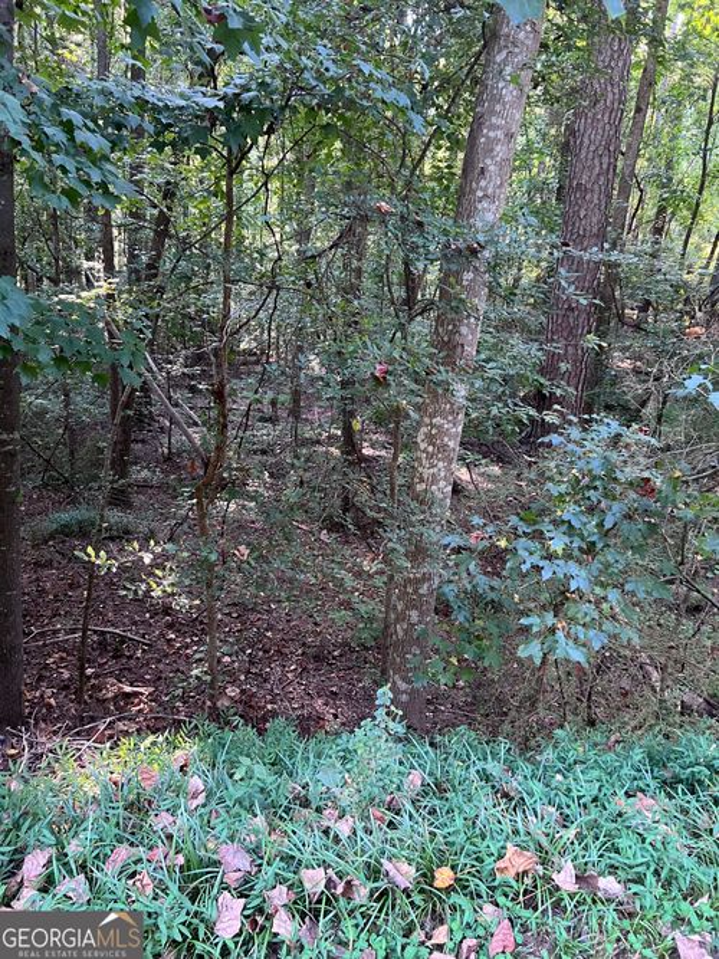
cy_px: 480
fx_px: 720
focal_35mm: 26
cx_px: 360
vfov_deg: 67.3
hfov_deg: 53.0
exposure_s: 1/60
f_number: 1.5
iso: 250
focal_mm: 5.7
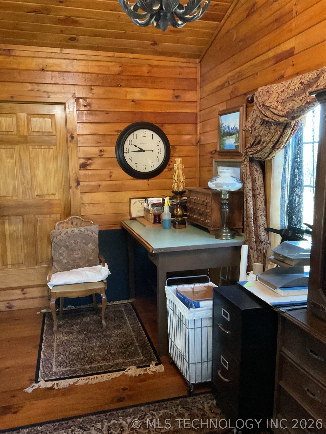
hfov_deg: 48.2
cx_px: 163
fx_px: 364
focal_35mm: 29
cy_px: 217
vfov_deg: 61.7
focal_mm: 3
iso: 500
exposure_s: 1/30
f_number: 1.8
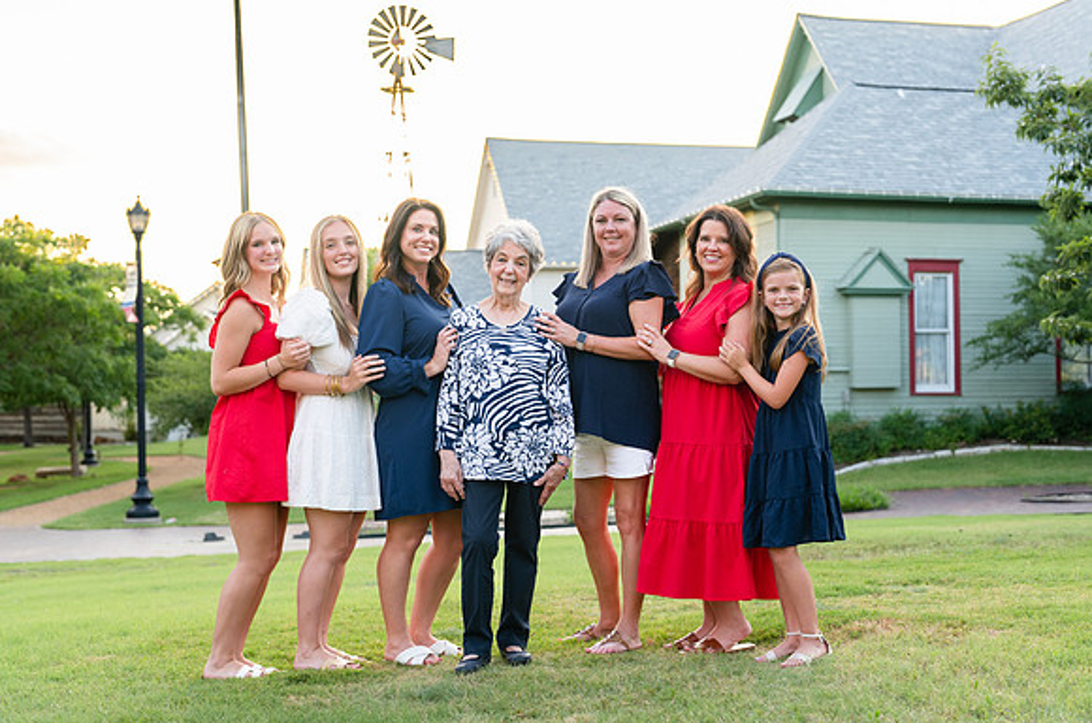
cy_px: 373
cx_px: 532
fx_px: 1572
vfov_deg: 25.9
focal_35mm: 52
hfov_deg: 38.3
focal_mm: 50
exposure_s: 1/320
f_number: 2.8
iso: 200
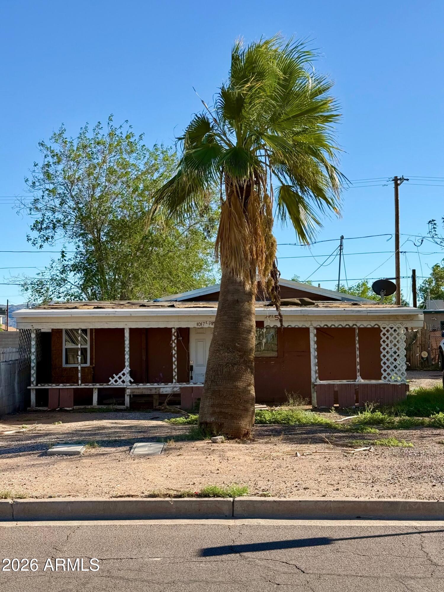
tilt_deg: +2.6
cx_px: 222
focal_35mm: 48
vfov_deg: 39.7
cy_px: 296
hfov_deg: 30.3
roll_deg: -0.3
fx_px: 821
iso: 64
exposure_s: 1/2667
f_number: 1.78
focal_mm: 6.76
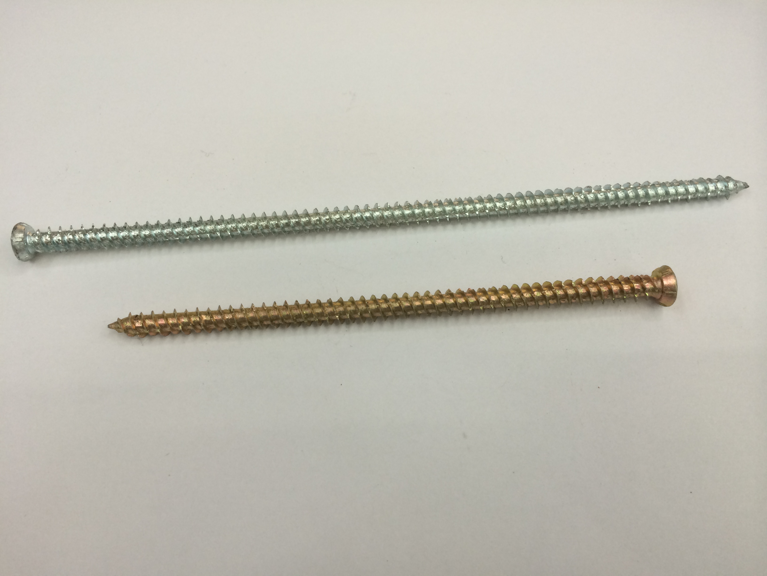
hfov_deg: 60.0
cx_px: 384
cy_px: 288
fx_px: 665
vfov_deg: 46.8
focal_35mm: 30
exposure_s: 1/33
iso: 40
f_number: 2.2
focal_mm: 4.12
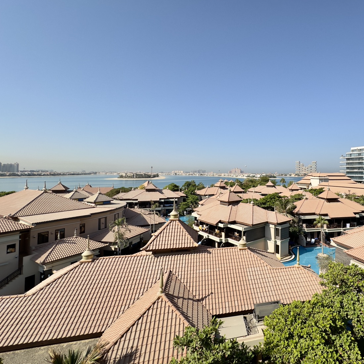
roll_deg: -0.3
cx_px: 254
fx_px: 214
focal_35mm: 18
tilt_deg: +1.1
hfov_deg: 77.0
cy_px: 168
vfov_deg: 80.6
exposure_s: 1/1795
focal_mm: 2.22
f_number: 2.2
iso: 40
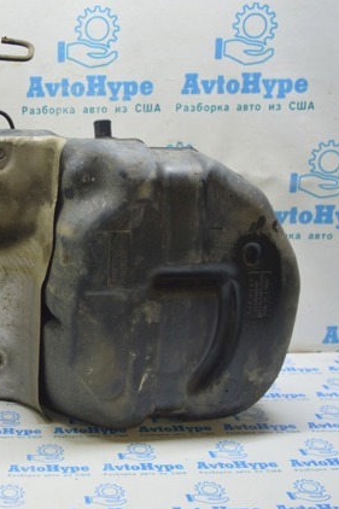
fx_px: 707
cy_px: 254
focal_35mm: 50
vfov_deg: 39.6
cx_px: -13
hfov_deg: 25.4
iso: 400
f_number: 3.8
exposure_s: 1/40
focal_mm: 22
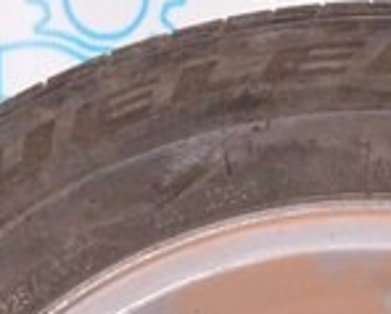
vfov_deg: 8.3
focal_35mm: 175
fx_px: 2029
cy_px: 701
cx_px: 373
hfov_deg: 10.9
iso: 1600
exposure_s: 1/160
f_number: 8
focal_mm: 18
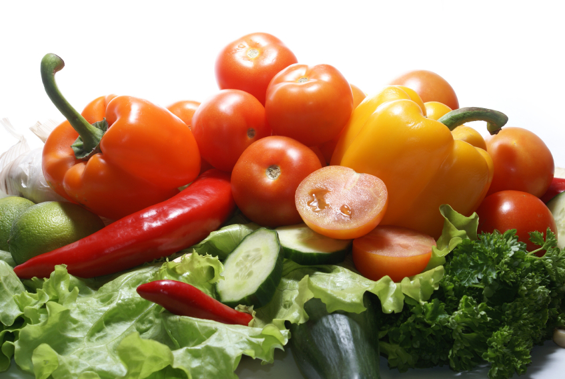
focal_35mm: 90
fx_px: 1414
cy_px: 190
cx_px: 282
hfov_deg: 22.6
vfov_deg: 15.2
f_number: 13
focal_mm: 60
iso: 100
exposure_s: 1/80
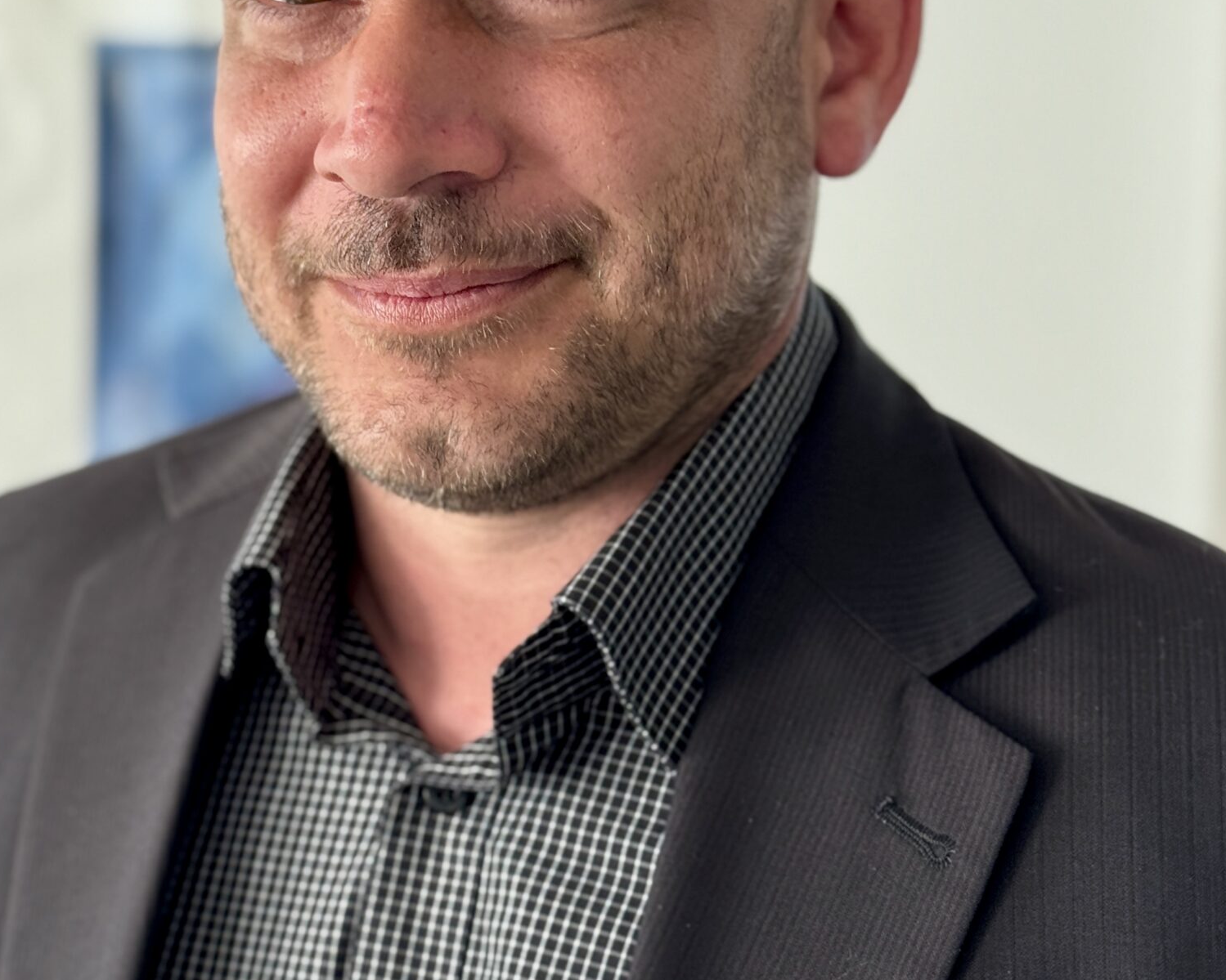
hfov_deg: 23.8
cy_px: 357
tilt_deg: -3.5
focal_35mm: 80
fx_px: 2903
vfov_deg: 19.1
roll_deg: -1.2
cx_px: 475
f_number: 1.78
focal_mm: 6.76
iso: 80
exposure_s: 1/122
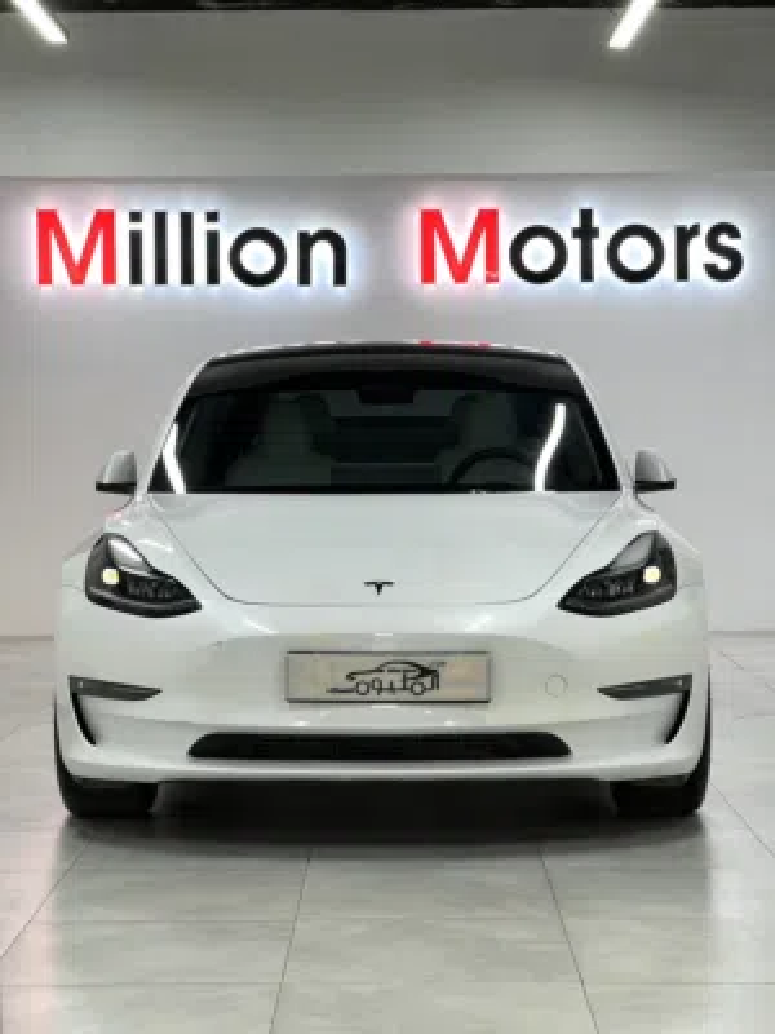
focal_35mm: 77
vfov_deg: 25.3
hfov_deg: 19.1
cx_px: 388
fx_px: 2299
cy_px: 517
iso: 250
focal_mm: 9
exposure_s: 1/59
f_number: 2.8
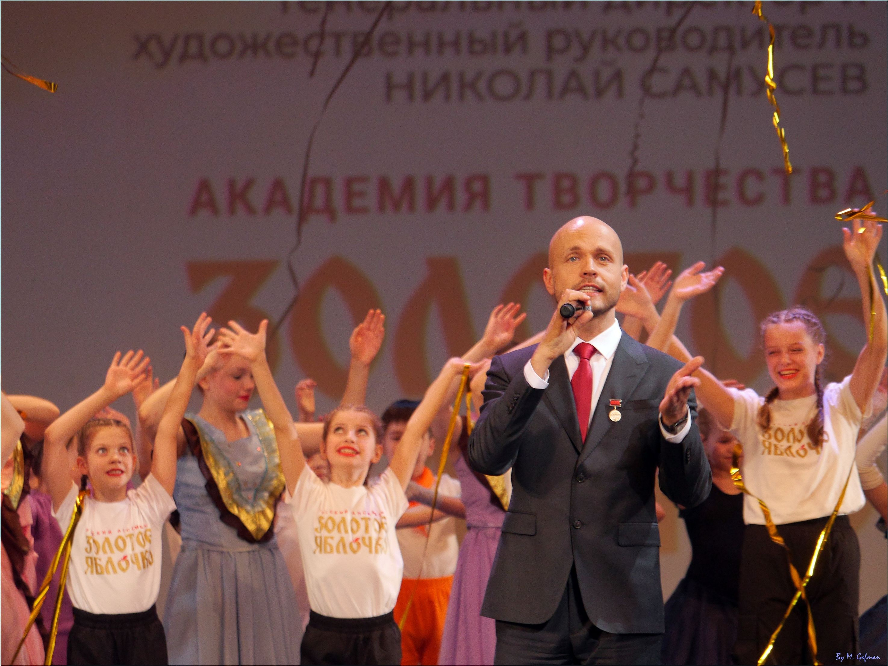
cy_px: 333
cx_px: 444
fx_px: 8312
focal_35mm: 324
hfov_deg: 6.1
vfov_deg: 4.6
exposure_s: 1/160
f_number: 5
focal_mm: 162
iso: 1600
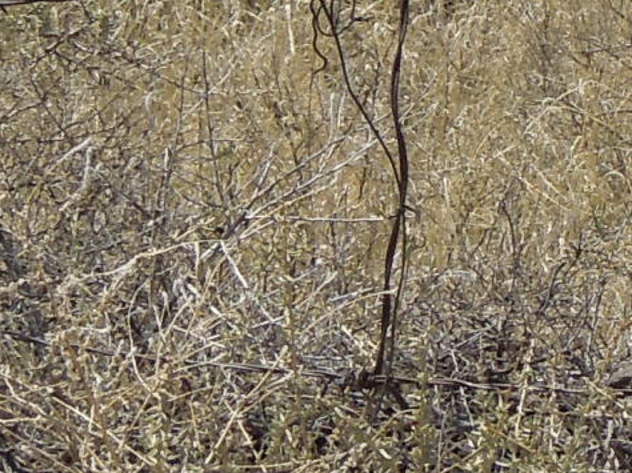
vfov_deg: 3.4
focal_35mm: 437
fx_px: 7974
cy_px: -272
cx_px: 1225
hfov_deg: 4.5
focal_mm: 12.5
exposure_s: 1/250
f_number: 8.8
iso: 100
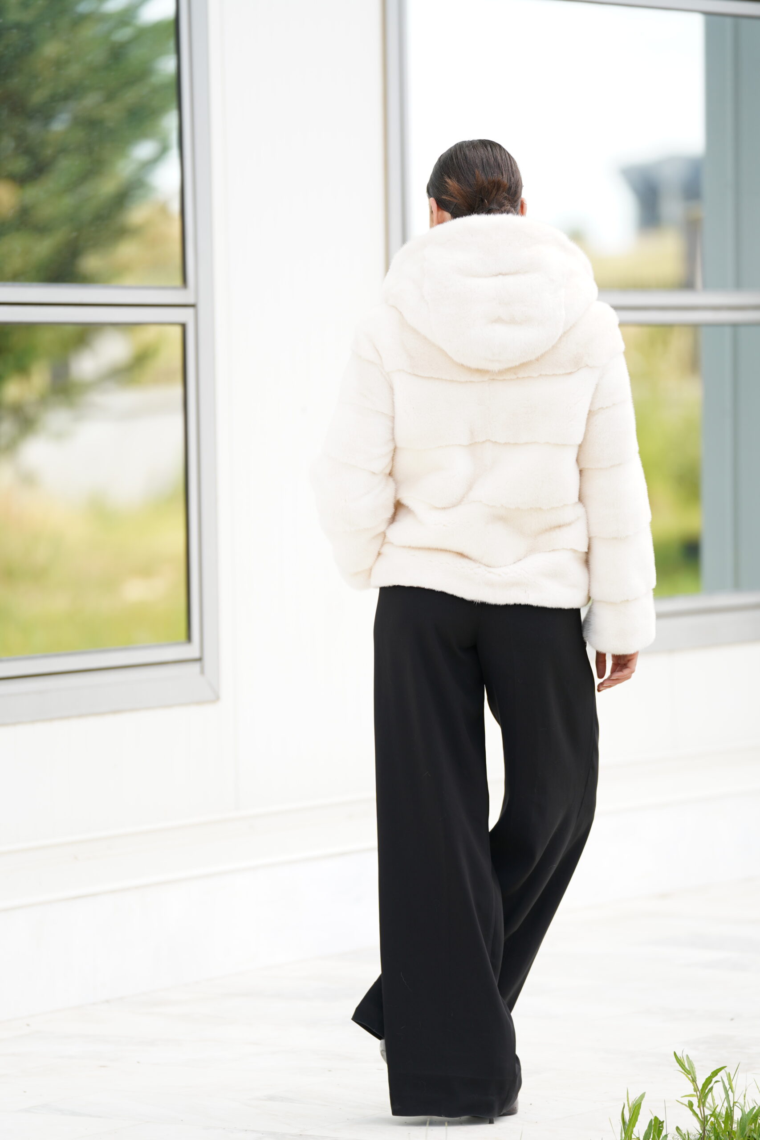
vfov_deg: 12.5
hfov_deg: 8.4
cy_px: 570
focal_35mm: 164
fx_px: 5192
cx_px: 380
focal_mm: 164
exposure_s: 1/250
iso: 160
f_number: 2.8
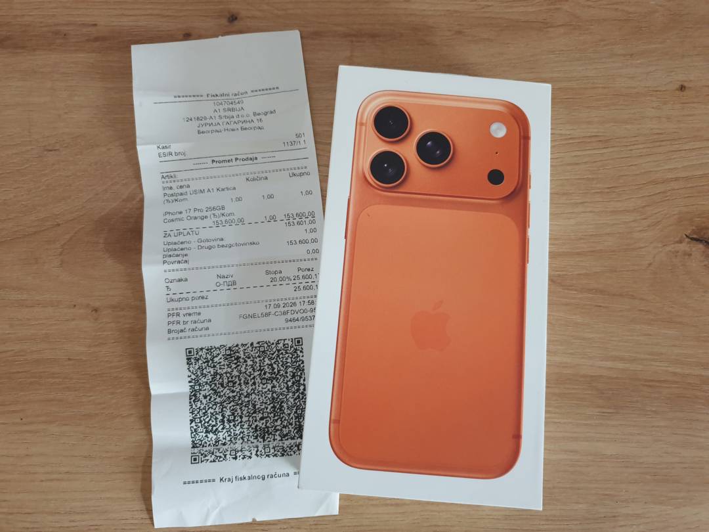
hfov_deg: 67.3
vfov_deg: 53.1
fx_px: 533
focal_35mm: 26
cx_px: 354
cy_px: 266
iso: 320
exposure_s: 1/14
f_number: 1.5
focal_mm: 4.3
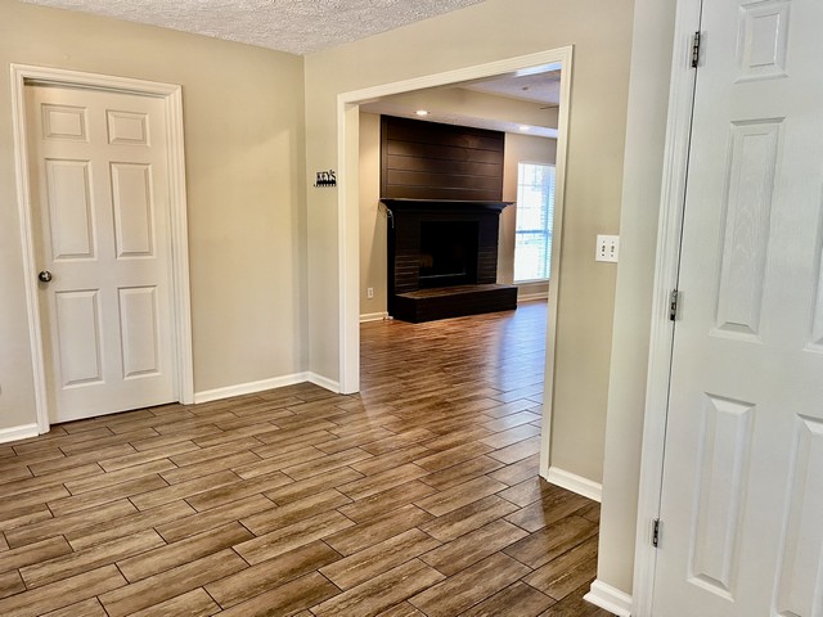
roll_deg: -1.9
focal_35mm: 26
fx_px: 618
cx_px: 412
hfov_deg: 67.3
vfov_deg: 53.1
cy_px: 308
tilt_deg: -8.8
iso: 200
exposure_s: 1/60
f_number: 1.6
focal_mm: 5.1
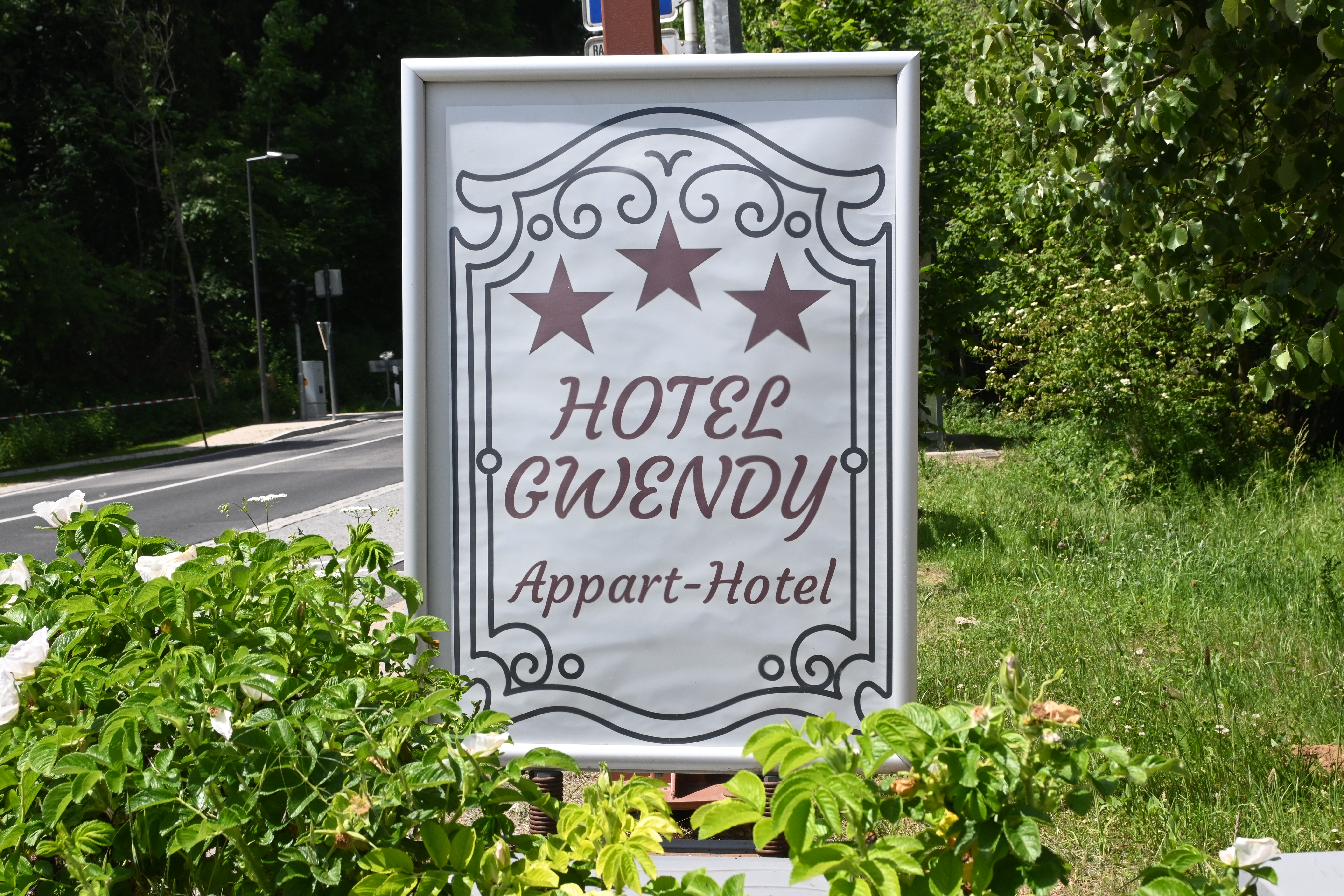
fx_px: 1708
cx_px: 672
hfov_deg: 43.0
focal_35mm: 46
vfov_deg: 29.4
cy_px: 448
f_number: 9
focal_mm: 30.5
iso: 500
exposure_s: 1/800
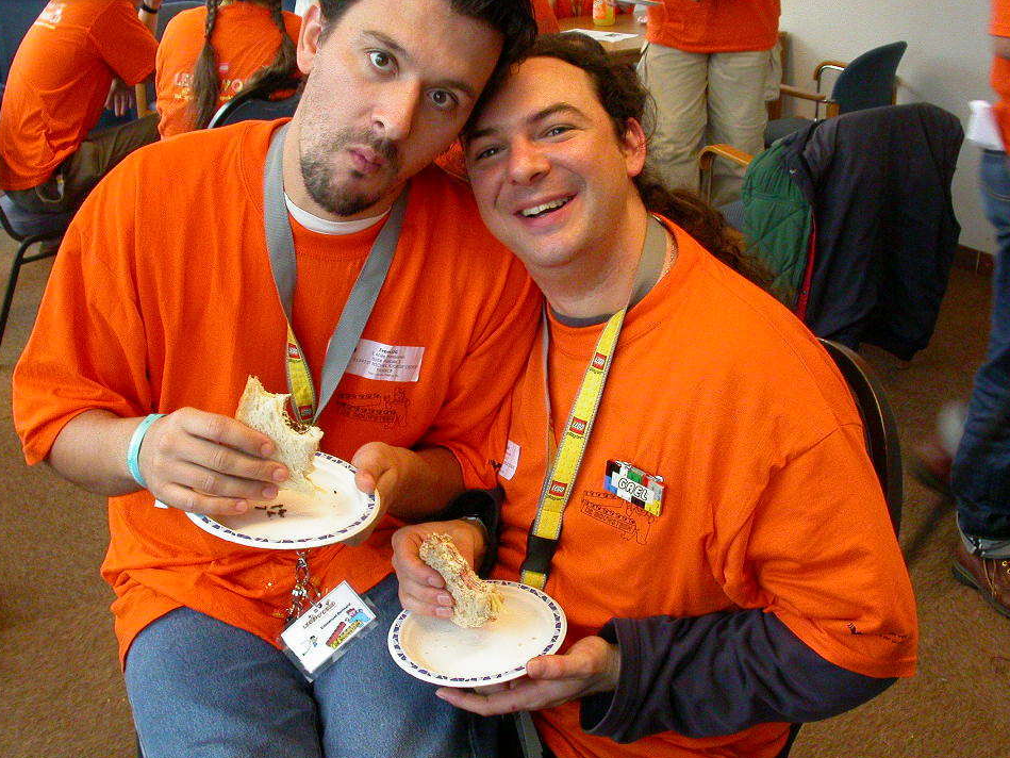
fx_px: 1196
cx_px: 466
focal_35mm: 41
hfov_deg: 45.7
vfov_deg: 35.1
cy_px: 364
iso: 400
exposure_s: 1/30
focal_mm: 7.85
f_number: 5.3
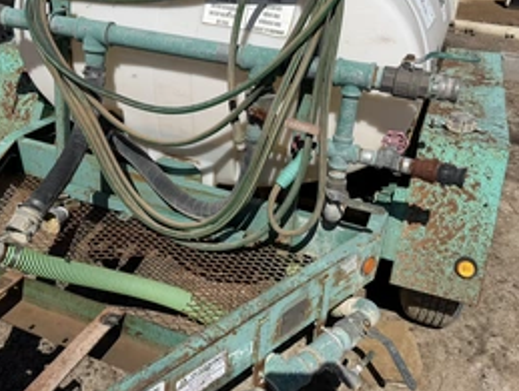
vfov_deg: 38.5
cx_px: 220
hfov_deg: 49.9
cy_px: 146
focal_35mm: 37
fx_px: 556
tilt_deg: -22.2
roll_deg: -3.6
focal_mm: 6.76
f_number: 1.78
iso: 80
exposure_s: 1/9091
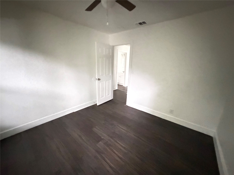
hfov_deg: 102.1
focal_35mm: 14
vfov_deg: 85.7
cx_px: 117
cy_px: 88
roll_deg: -2.7
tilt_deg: -15.6
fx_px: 95
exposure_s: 1/25
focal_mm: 2.22
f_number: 2.2
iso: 3200
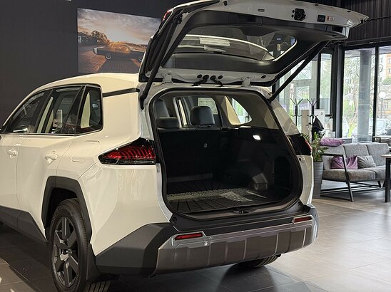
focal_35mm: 48
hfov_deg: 39.7
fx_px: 542
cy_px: 146
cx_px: 196
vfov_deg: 30.2
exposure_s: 1/50
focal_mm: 6.76
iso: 125
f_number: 1.78
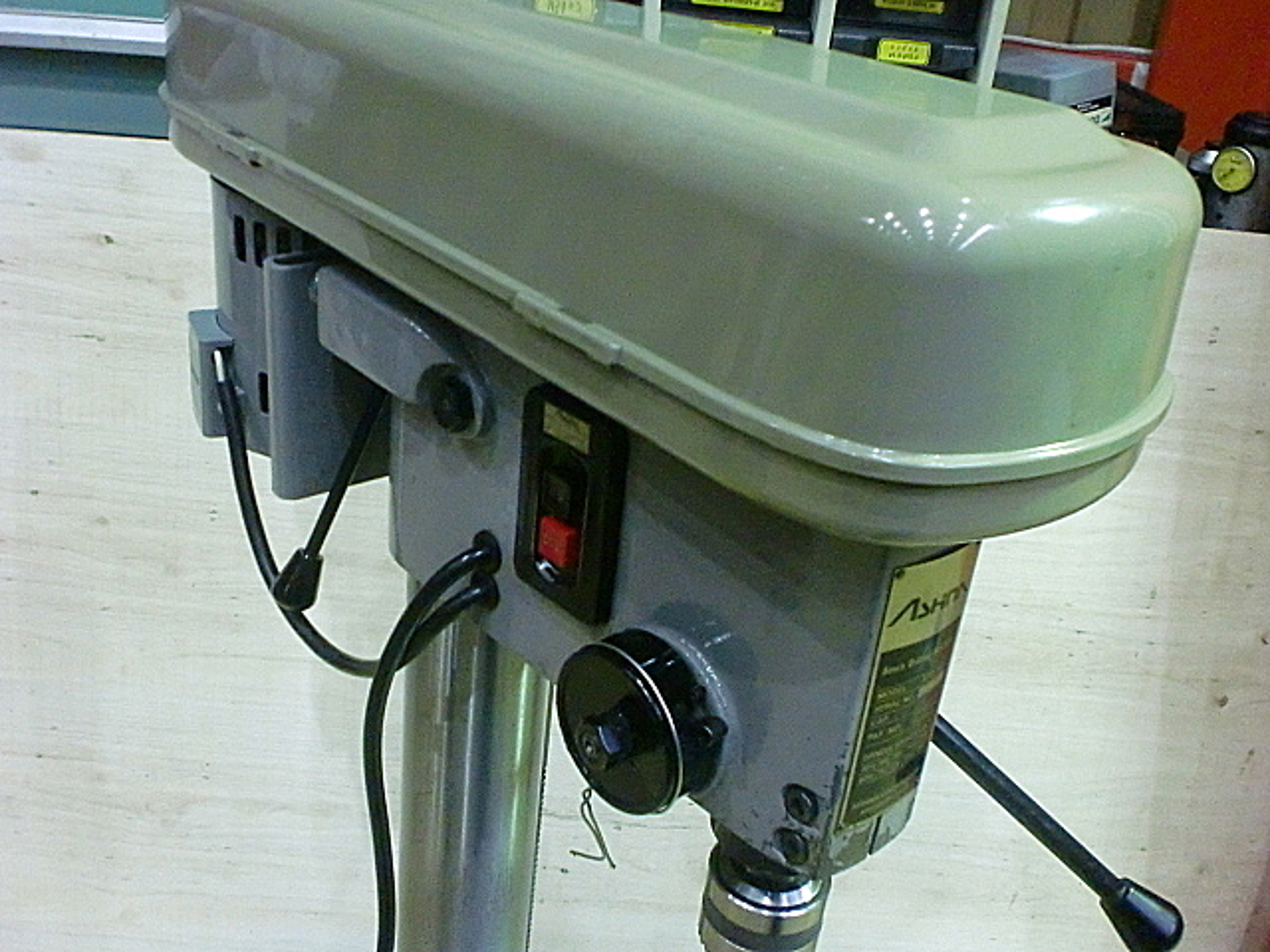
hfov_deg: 52.6
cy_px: 476
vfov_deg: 40.7
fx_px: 1284
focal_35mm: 35
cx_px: 635
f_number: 3.1
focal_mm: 6.3
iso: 1000
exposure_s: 1/60
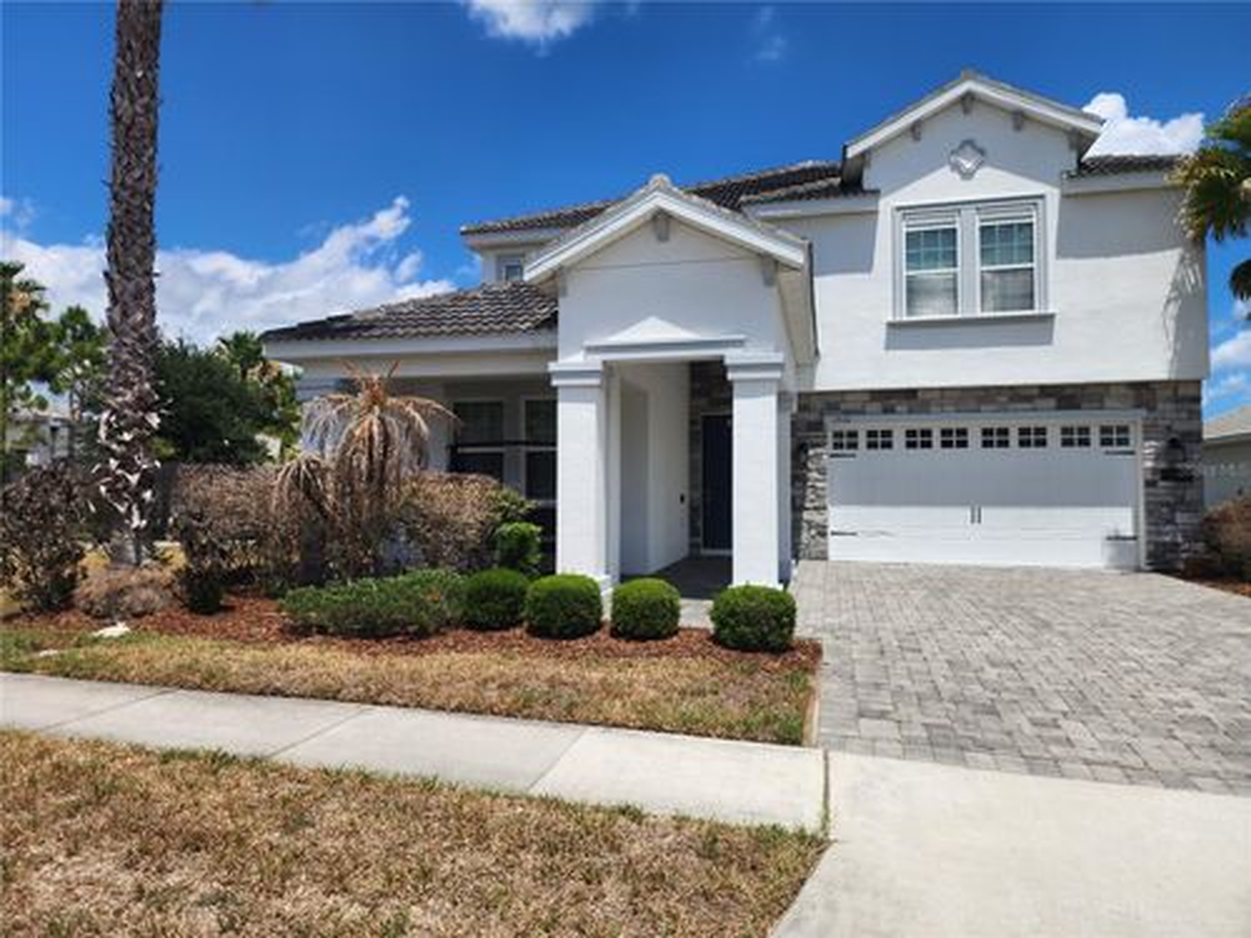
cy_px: 469
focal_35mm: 23
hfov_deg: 73.9
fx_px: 831
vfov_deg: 58.9
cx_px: 626
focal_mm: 6.4
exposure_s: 1/1614
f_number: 1.8
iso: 12
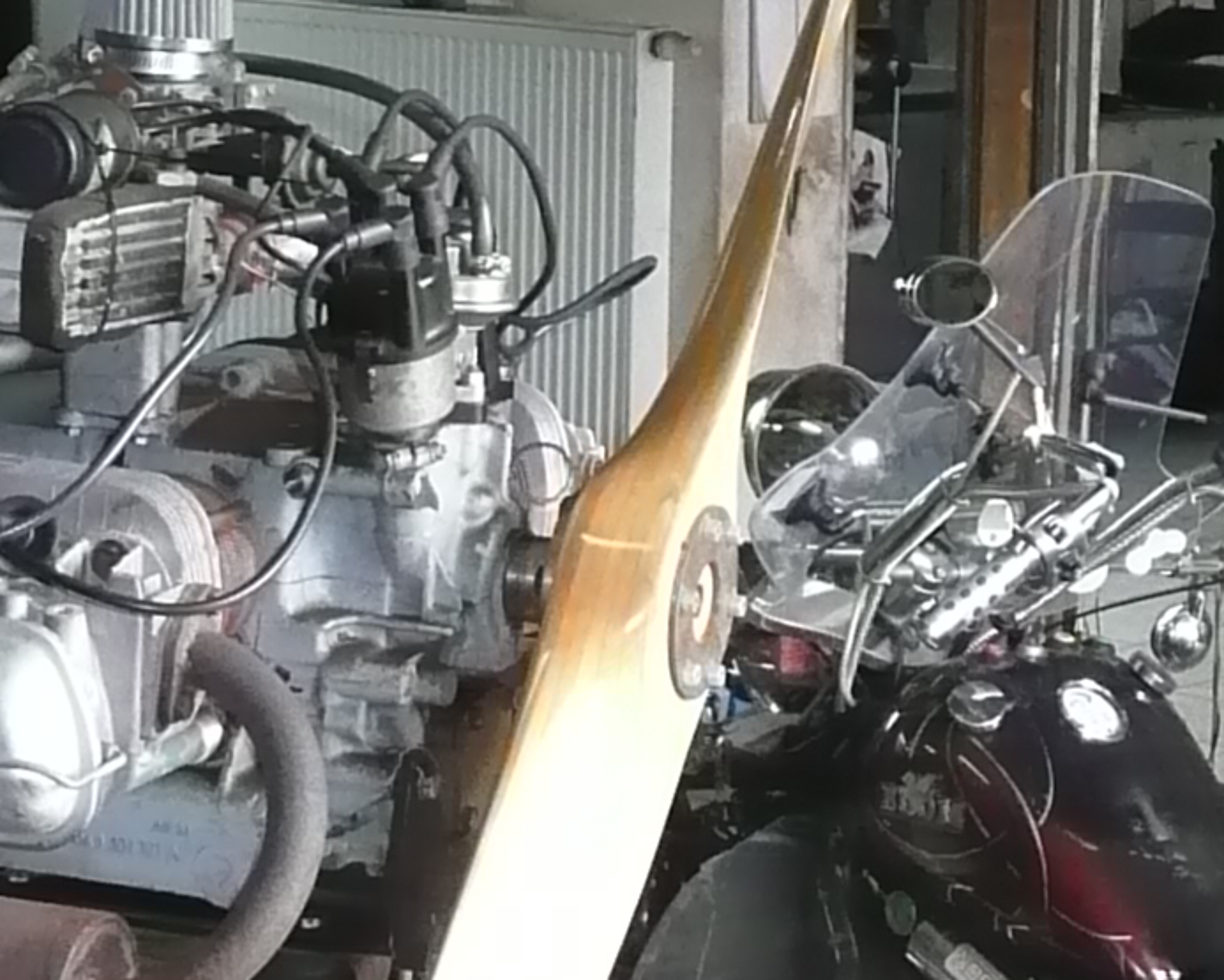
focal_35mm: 111
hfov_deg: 16.9
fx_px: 4023
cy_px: 426
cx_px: 1229
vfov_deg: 13.9
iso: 250
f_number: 3.3
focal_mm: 4.6
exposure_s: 1/30
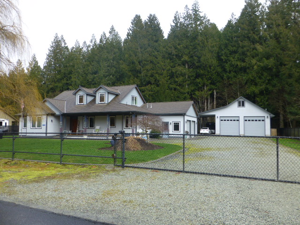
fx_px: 217
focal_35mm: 25
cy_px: 112
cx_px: 150
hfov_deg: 69.4
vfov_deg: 54.9
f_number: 3.5
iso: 100
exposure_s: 1/125
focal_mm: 4.4
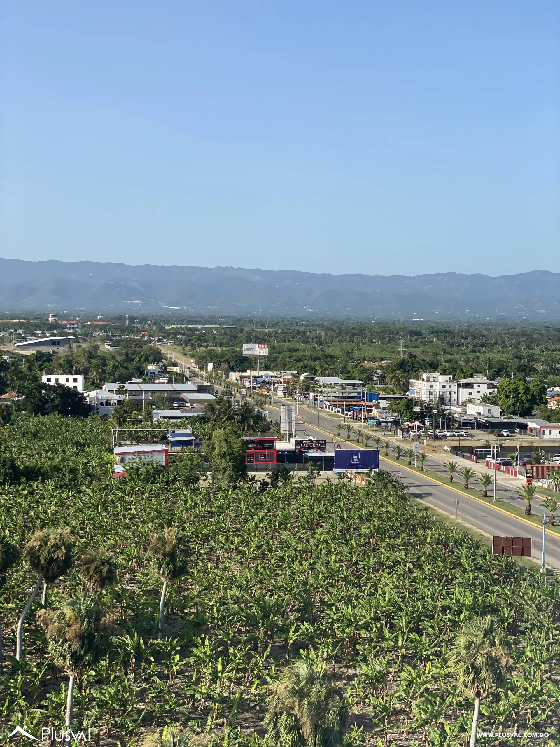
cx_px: 280
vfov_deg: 36.8
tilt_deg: -2.2
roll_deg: -1.4
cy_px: 374
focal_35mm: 52
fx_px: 1122
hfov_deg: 28.0
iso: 20
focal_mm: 6
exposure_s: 1/1597
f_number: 2
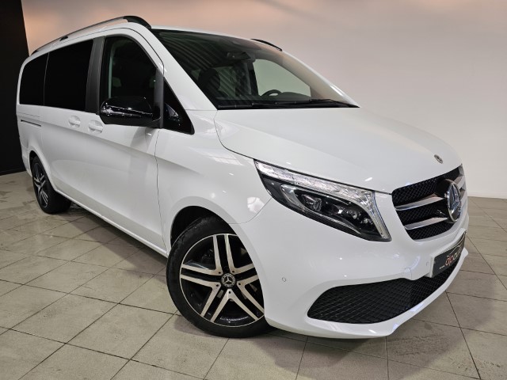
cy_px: 190
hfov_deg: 73.9
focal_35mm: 23
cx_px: 254
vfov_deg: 58.9
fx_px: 337
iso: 50
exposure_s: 1/180
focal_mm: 6.3
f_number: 1.7
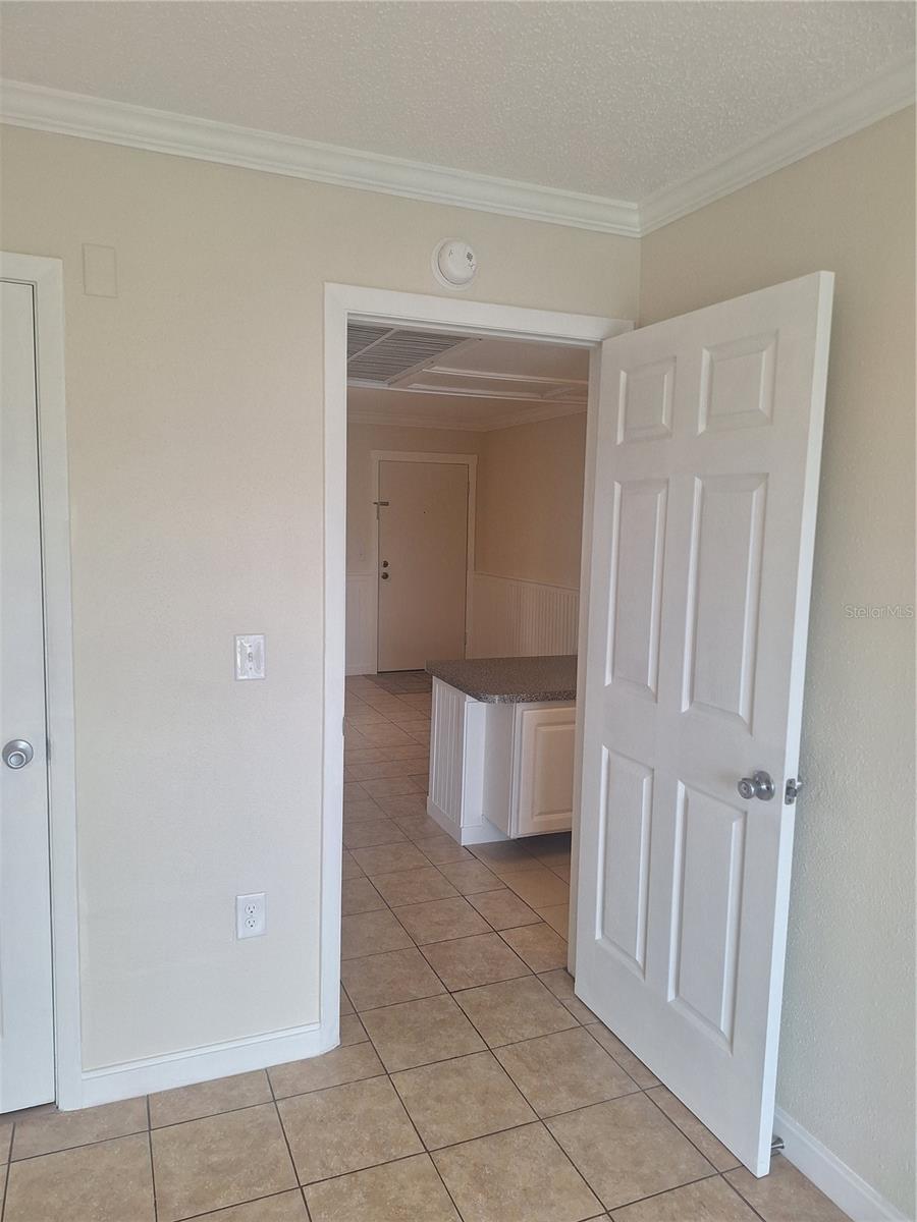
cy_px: 611
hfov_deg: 58.9
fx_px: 812
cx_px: 458
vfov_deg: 73.9
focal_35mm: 23
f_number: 1.8
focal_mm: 5.54
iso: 64
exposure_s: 1/60
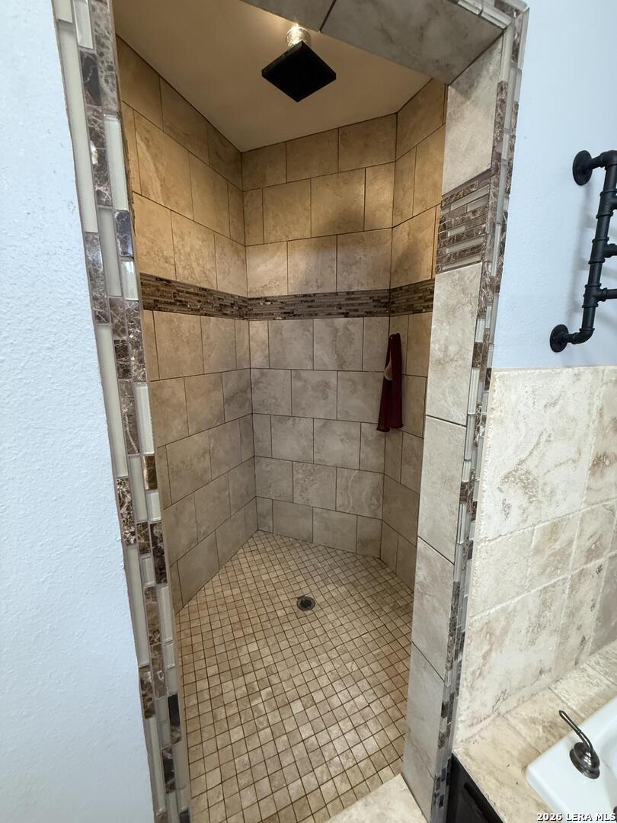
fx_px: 333
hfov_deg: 85.7
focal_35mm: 14
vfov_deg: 102.1
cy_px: 412
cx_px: 308
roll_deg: -0.3
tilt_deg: -10.9
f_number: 2.2
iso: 400
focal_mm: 2.22
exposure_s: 1/60
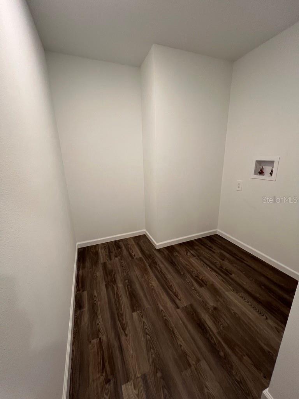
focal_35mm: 13
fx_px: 150
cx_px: 150
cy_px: 200
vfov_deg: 106.2
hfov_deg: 89.9
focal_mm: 1.57
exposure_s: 1/60
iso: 160
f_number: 1.8
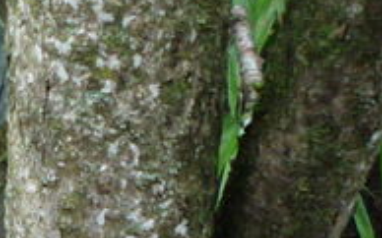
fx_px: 1706
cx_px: -549
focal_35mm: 164
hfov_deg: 10.8
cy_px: 238
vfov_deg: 7.9
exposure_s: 1/30
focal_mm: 5.2
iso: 160
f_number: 3.3
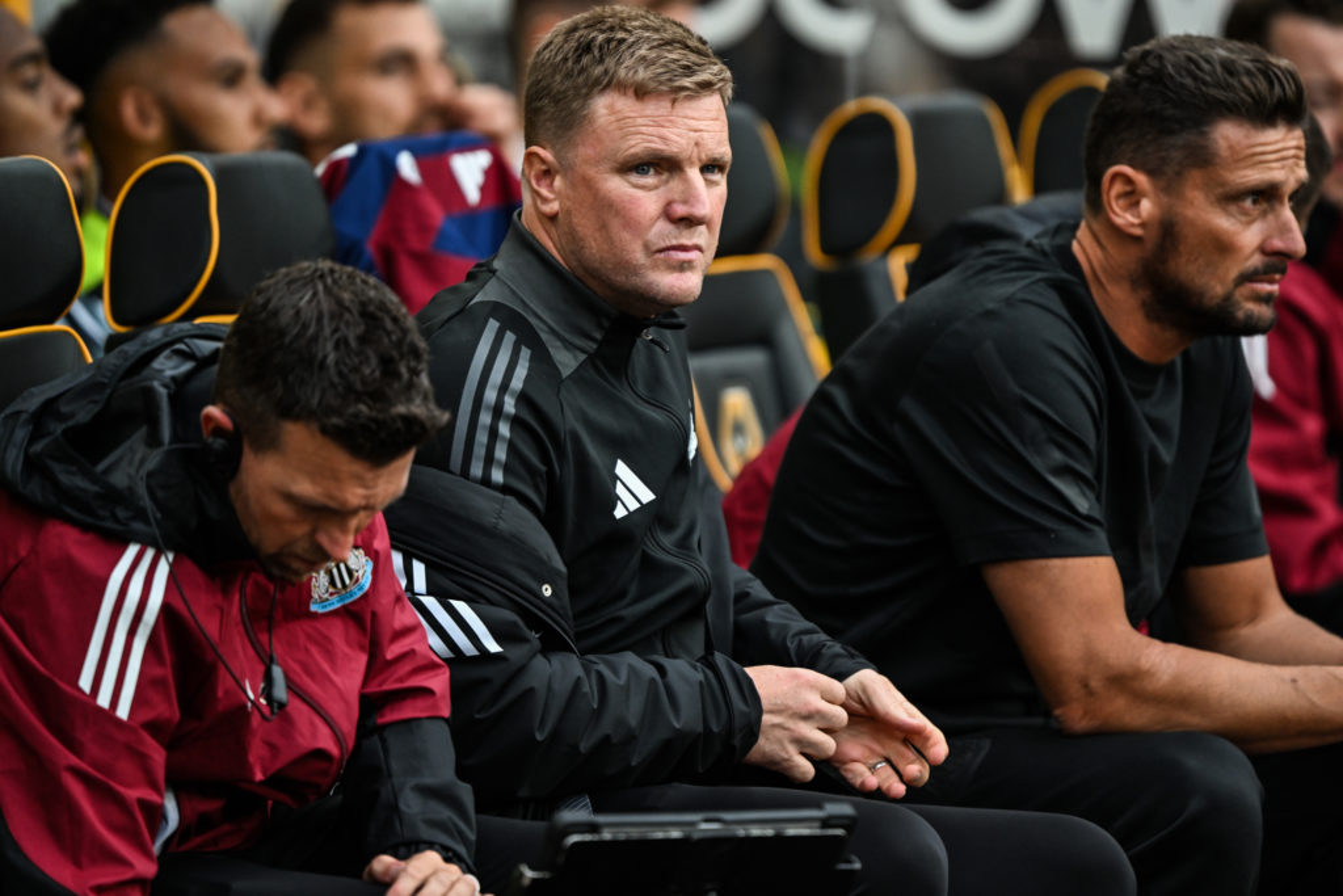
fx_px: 20893
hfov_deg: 3.7
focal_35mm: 560
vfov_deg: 2.5
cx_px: 672
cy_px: 448
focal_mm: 560
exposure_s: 1/500
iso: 1250
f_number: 4
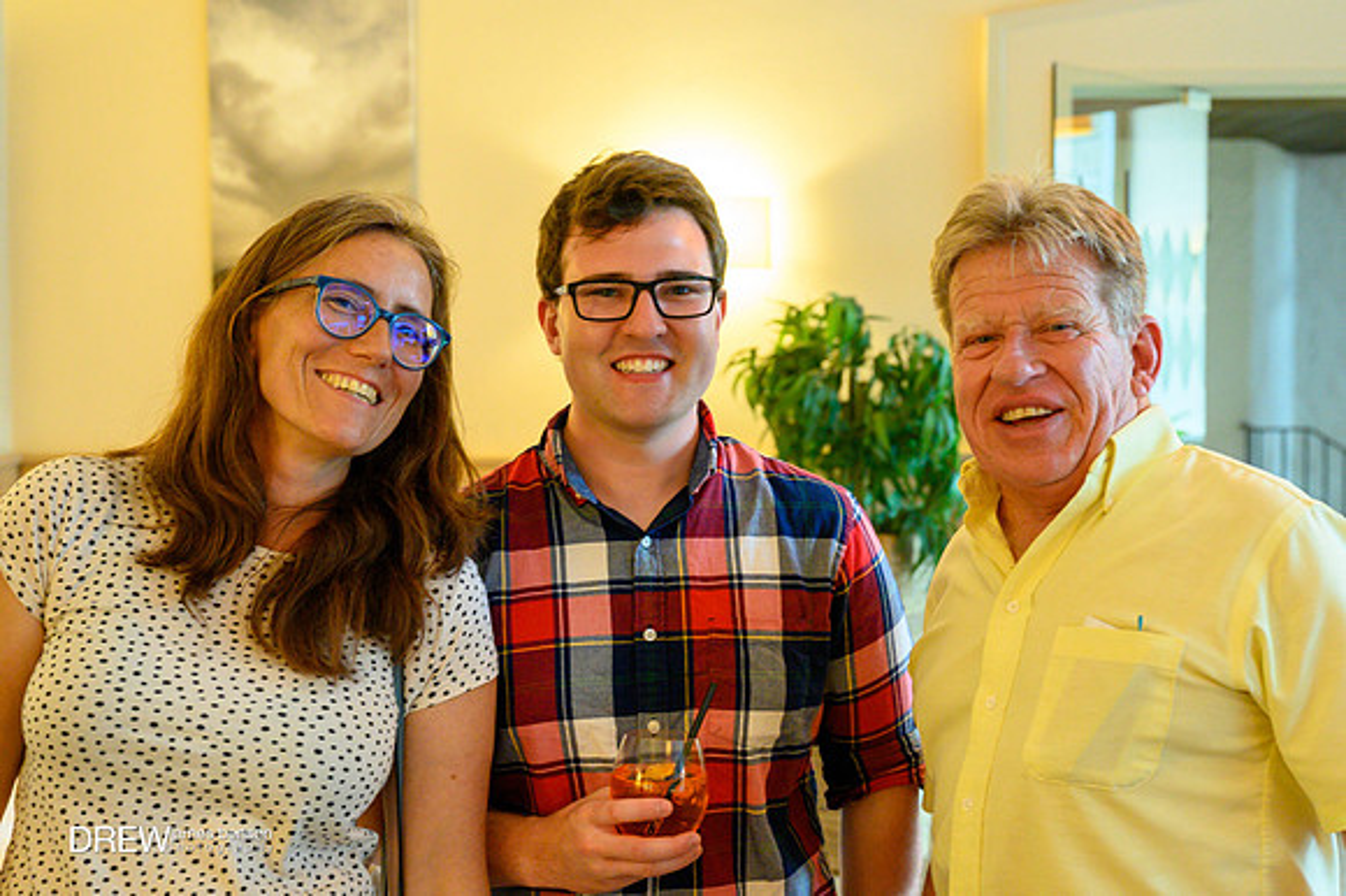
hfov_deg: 35.8
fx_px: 2078
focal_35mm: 56
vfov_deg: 24.3
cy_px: 449
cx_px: 764
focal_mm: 49
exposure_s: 1/80
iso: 2500
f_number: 4.5
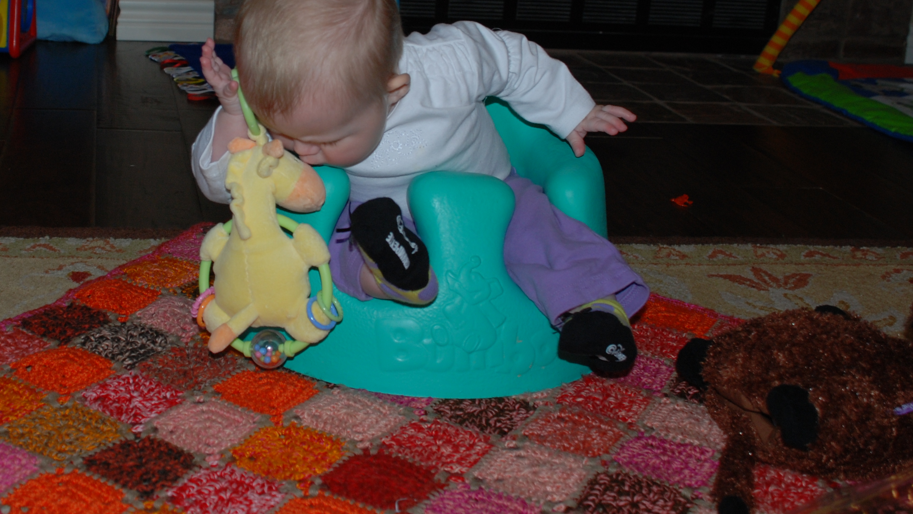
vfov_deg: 22.4
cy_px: 134
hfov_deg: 38.6
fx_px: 1283
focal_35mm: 53
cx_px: 287
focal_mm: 22
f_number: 3.8
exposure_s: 1/60
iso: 200
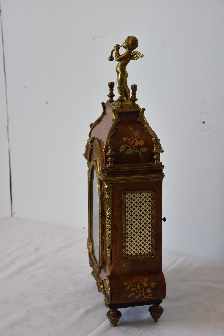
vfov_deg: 37.8
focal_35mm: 52
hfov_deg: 25.8
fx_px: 490
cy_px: 168
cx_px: 112
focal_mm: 35
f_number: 5
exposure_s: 1/100
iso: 800
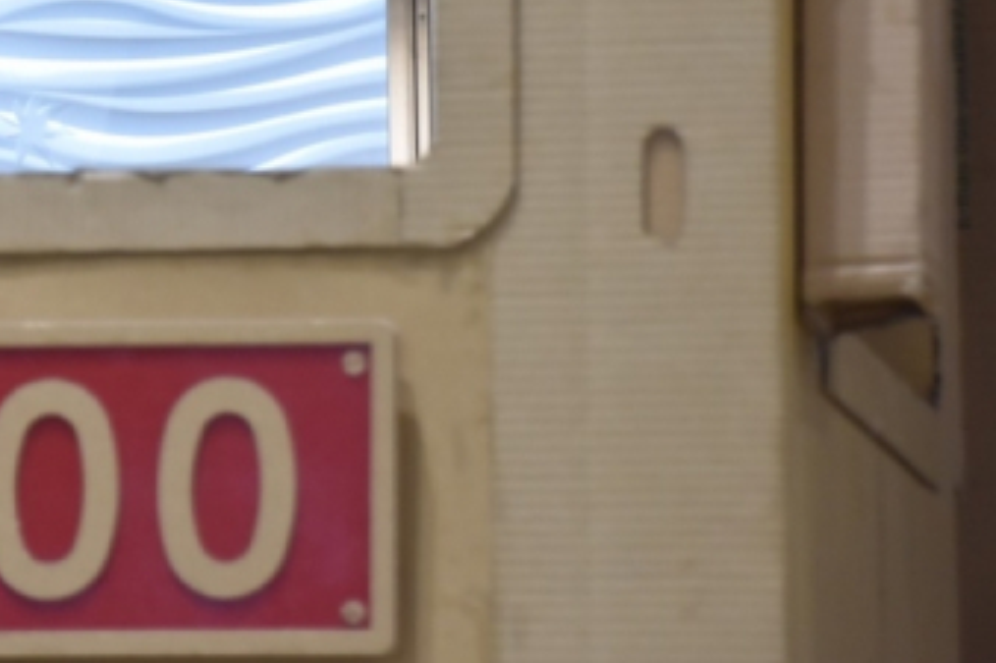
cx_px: -21
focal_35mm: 433
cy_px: -96
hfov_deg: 4.8
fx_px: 11973
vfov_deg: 3.2
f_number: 5.6
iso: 800
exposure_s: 1/60
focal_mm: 122
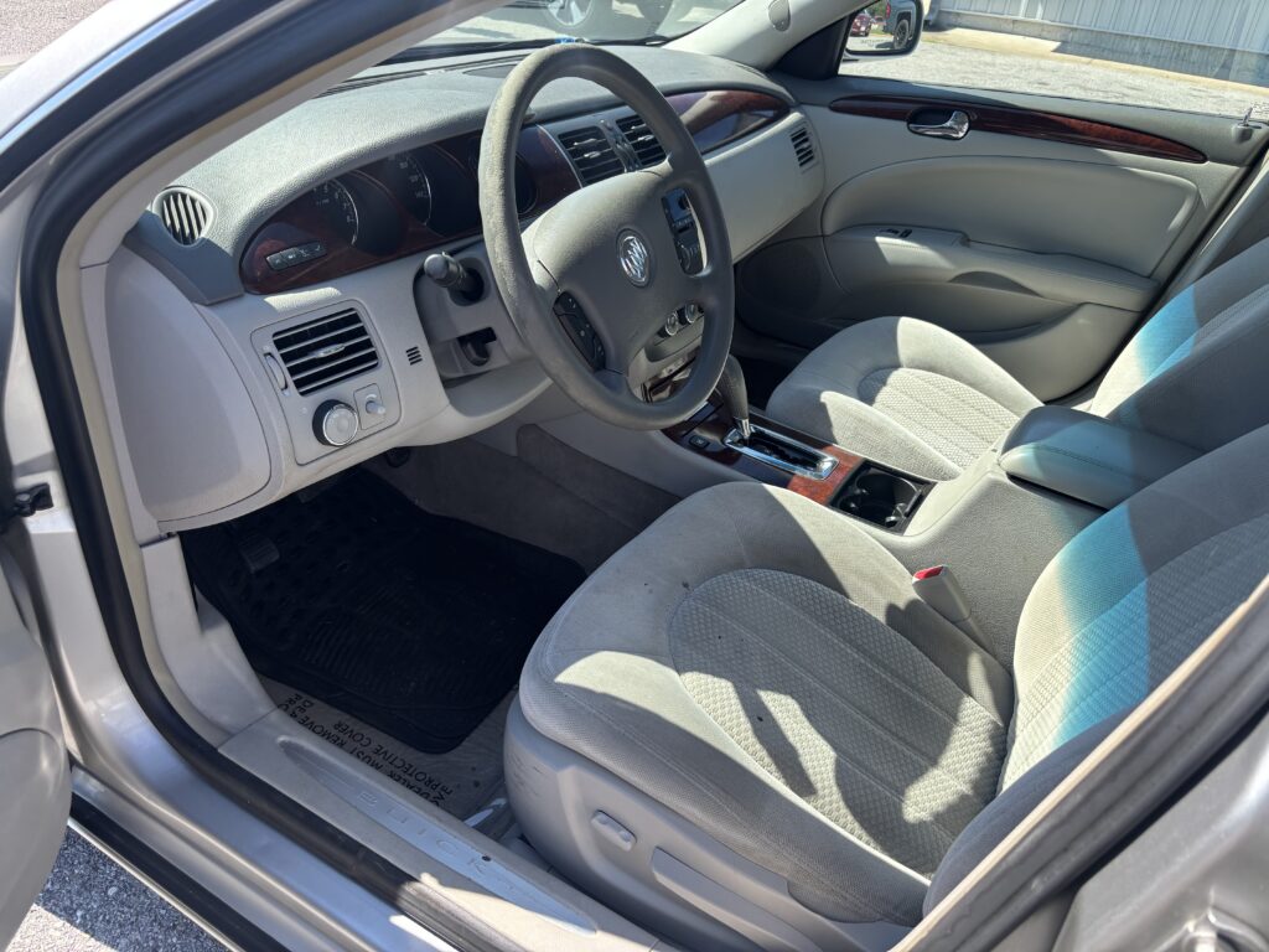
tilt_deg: -31.2
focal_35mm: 26
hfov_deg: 67.3
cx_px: 634
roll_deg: -5.3
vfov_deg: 53.1
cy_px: 476
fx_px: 953
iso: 50
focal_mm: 5.96
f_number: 1.6
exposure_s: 1/702
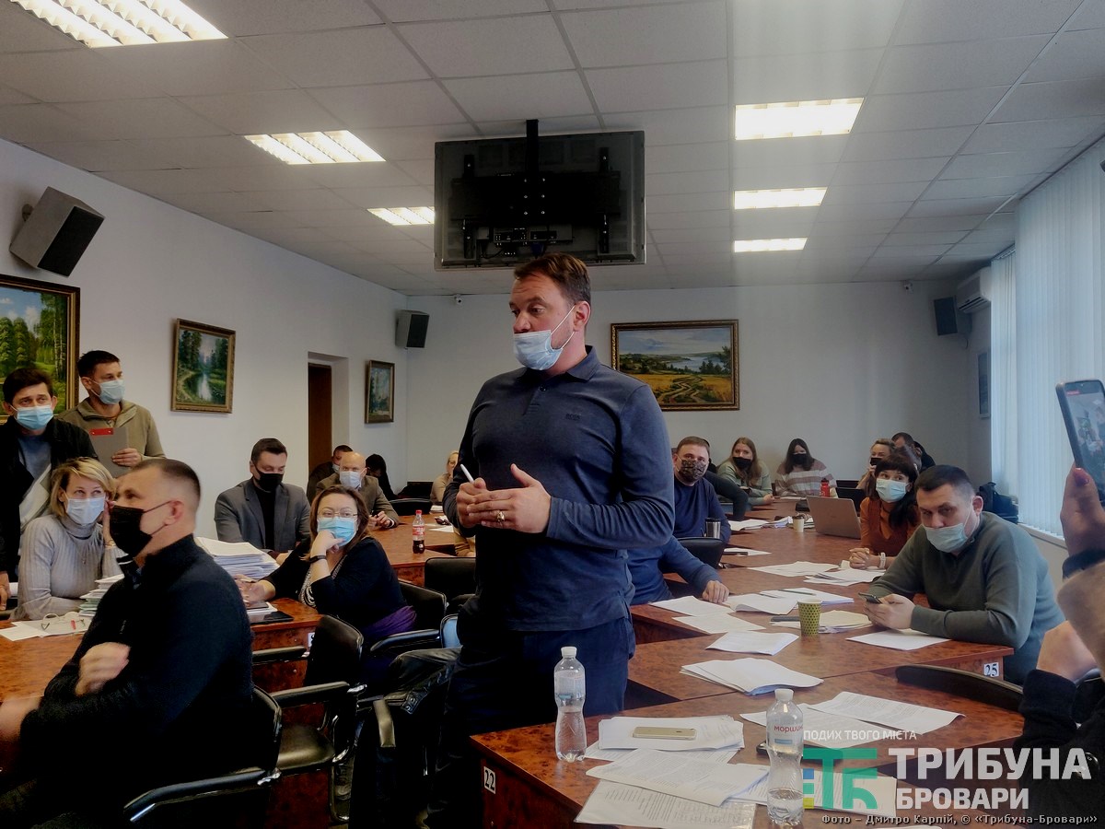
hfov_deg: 69.4
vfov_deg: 54.9
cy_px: 414
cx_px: 552
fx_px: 798
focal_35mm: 25
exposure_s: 1/50
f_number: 1.7
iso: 160
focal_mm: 4.25
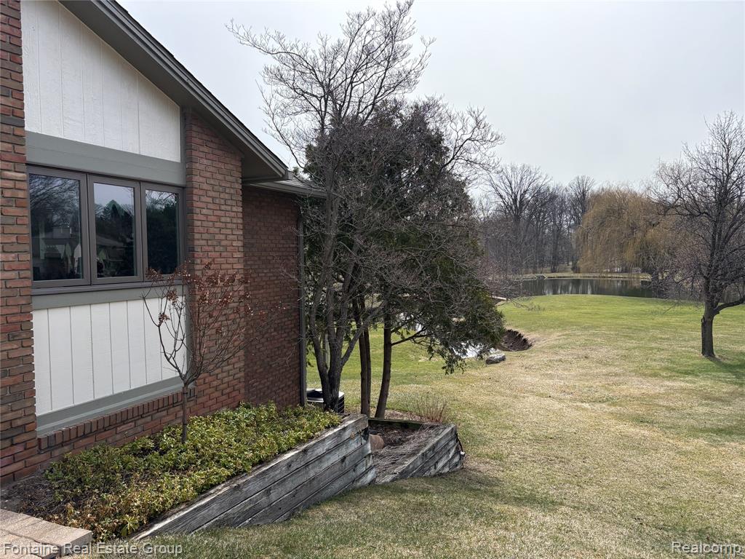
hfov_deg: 67.3
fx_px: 560
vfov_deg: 53.1
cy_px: 280
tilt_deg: -2.5
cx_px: 372
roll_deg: +0.7
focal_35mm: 26
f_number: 1.6
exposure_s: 1/4329
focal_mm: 5.96
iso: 64
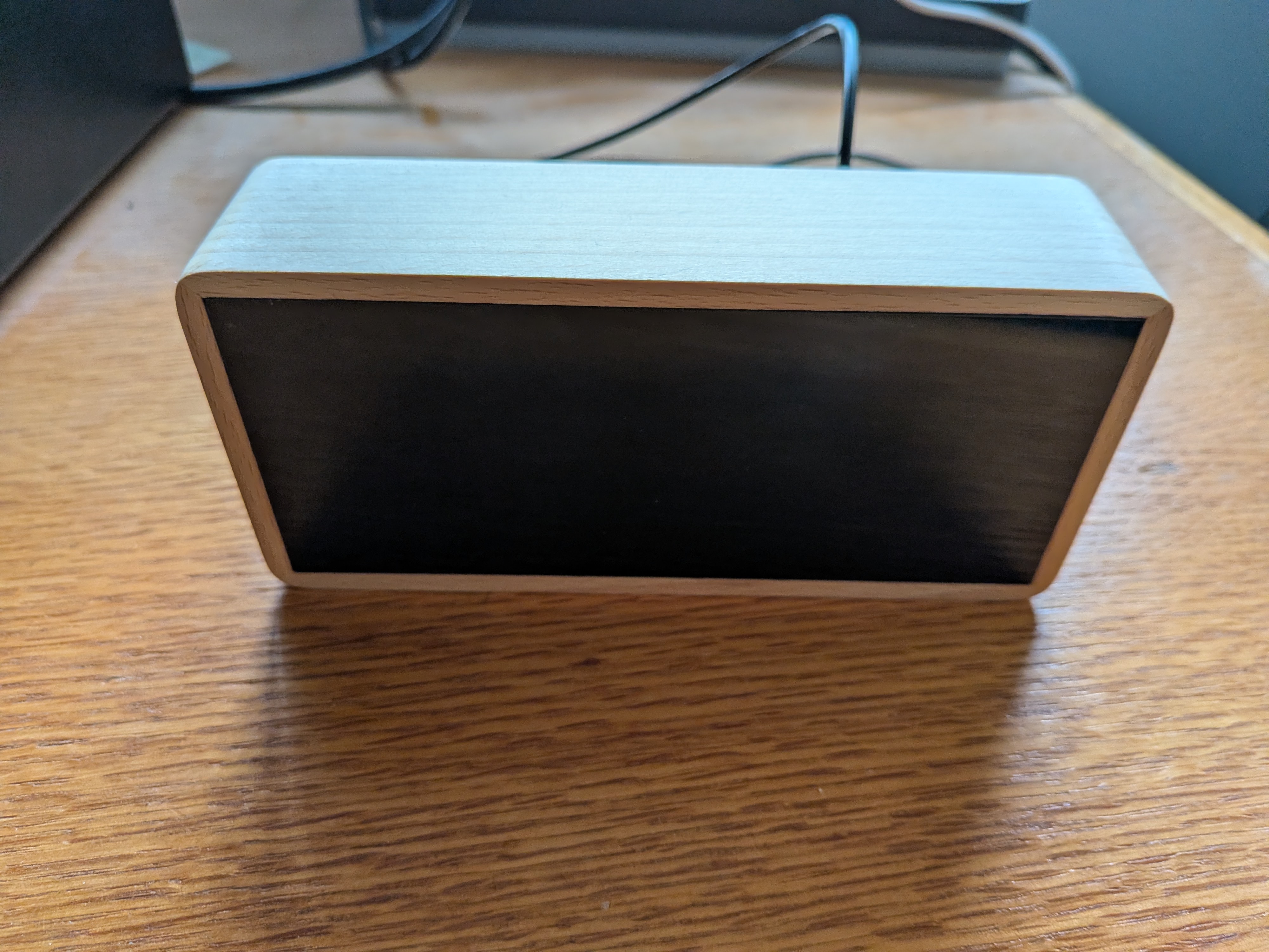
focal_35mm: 24
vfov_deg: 56.8
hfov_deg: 71.6
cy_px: 476
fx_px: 880
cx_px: 634
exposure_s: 1/60
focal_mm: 4.53
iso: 118
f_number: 1.7
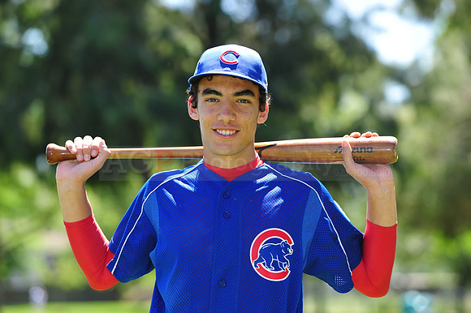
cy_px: 156
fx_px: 2419
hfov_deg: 11.1
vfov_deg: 7.4
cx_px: 236
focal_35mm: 185
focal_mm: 185
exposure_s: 1/250
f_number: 5.6
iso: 200
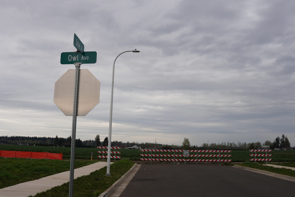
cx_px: 148
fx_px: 295
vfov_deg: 36.9
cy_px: 98
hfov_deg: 53.1
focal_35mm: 36
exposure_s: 1/250
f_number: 5.6
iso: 100
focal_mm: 24
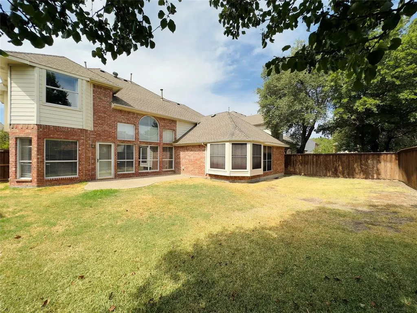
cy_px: 156
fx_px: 169
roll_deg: -0.5
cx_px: 208
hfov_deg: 102.1
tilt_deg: +0.3
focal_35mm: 14
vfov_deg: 85.7
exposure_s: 1/2681
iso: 50
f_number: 2.2
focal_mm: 2.22
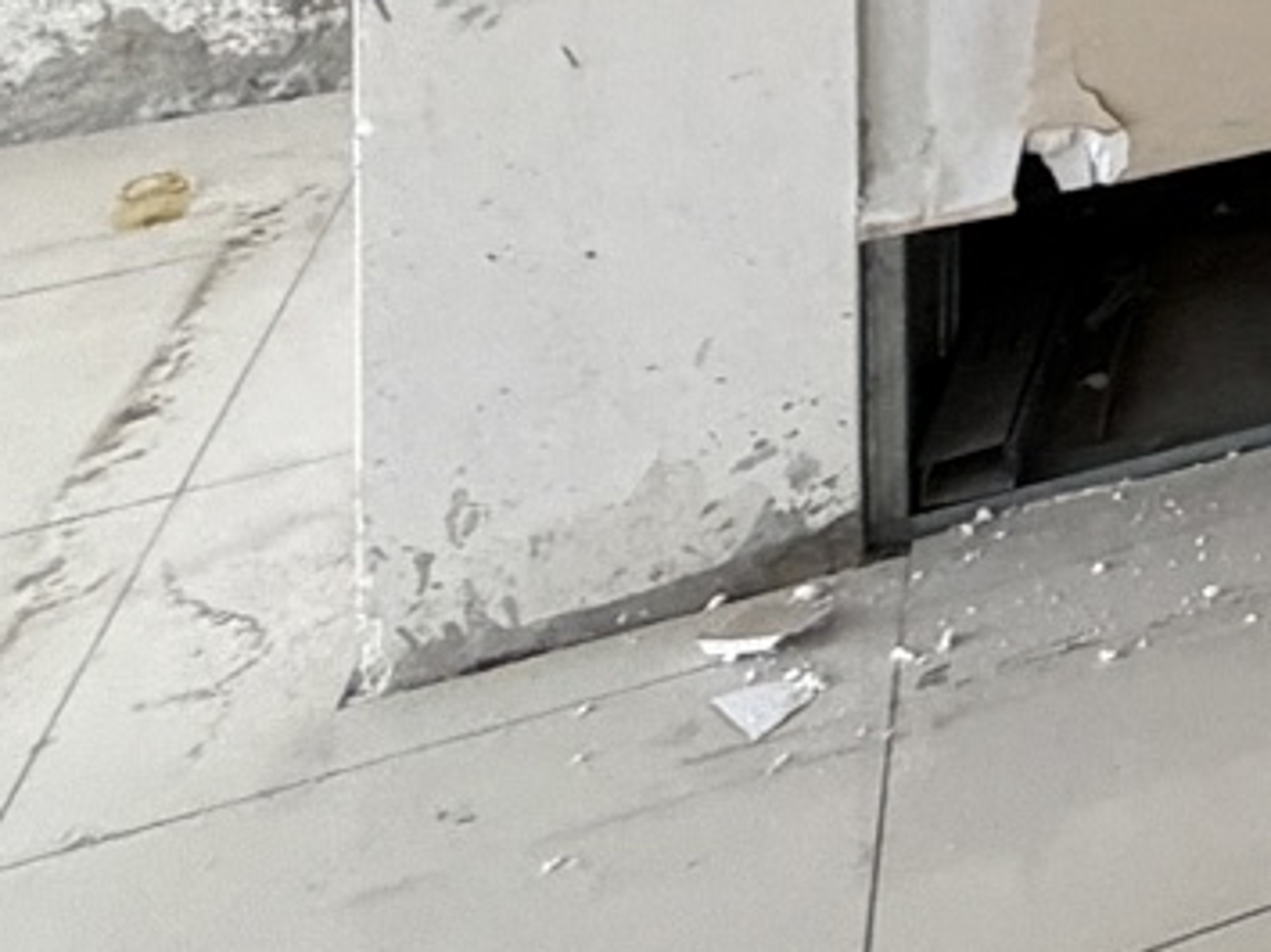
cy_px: -1160
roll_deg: +2.2
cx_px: 2912
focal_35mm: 76
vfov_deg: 14.5
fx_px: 2789
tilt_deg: -2.0
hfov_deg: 15.8
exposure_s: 1/104
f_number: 2.2
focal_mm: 2.22
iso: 320
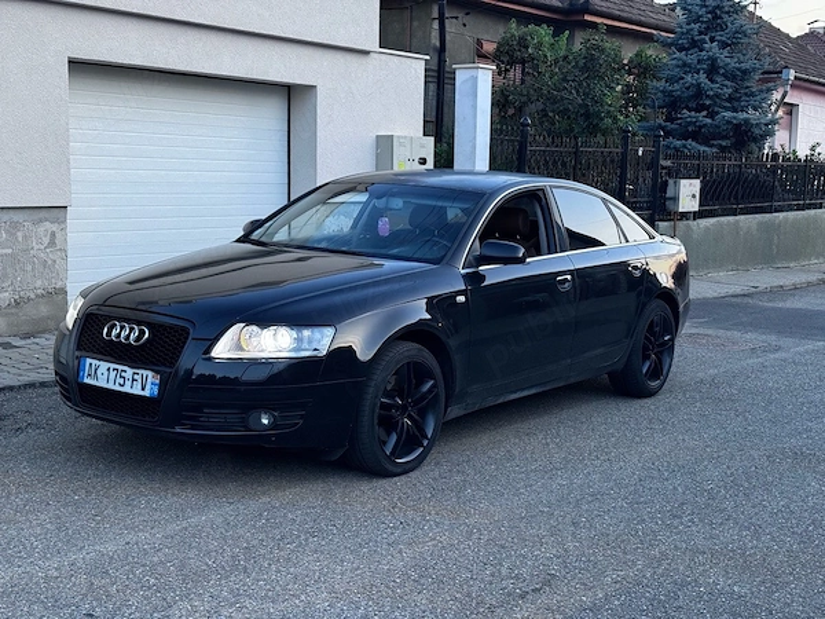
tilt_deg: -7.6
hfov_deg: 39.7
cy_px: 310
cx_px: 412
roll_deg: -0.5
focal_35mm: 48
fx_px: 1144
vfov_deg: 30.3
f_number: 1.78
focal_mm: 6.76
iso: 100
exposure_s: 1/109
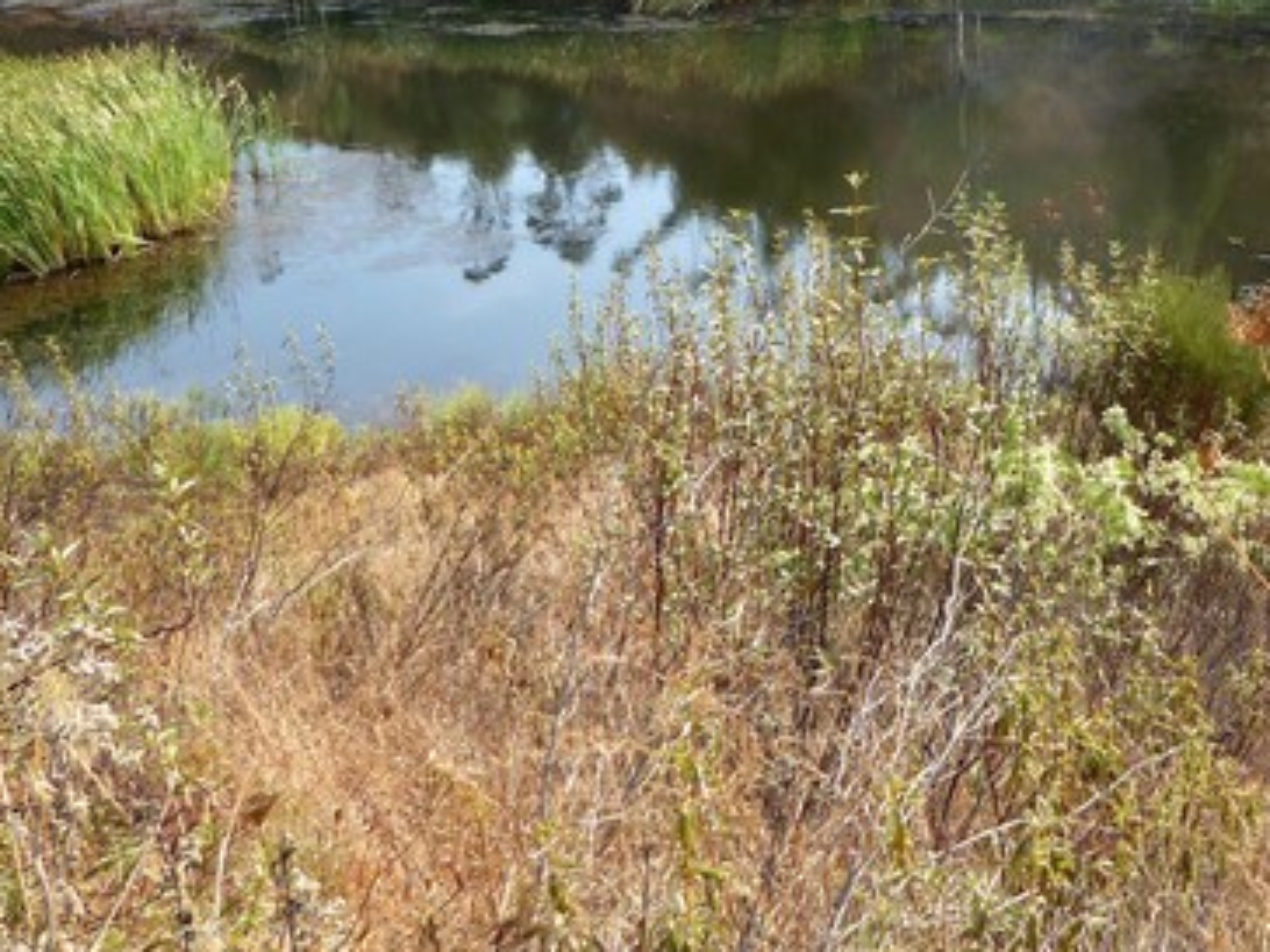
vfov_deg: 26.5
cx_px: 1061
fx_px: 2018
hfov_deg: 33.7
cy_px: 352
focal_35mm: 55
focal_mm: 4.3
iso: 100
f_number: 3.3
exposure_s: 1/320
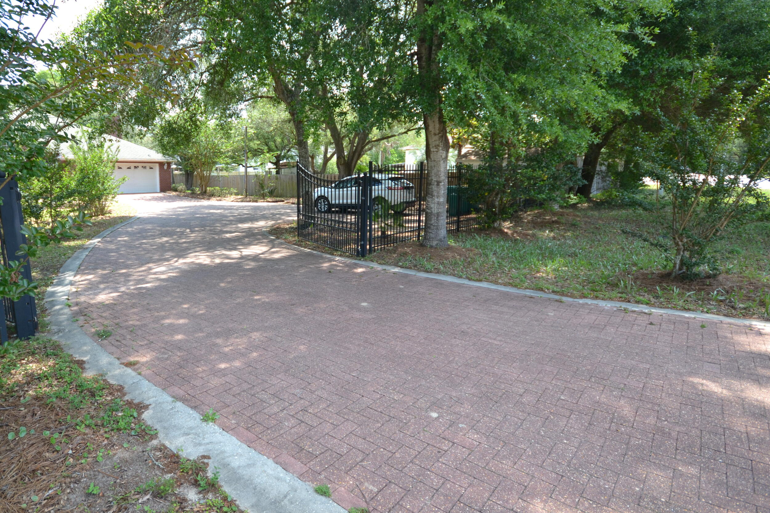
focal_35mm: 18
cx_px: 314
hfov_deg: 89.0
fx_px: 385
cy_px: 232
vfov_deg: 67.2
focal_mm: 10
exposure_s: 1/125
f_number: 5.6
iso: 180
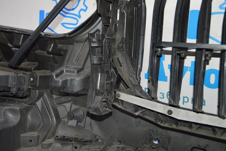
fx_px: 245
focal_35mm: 39
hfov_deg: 49.6
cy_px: 76
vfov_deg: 34.2
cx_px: 113
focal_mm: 26
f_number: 4
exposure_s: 1/60
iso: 900
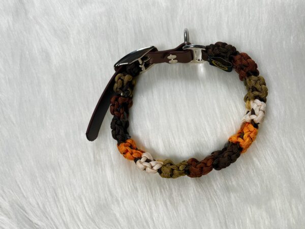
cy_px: 114
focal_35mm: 26
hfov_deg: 67.3
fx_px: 229
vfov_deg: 53.1
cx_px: 152
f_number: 1.6
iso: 50
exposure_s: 1/347
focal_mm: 5.1
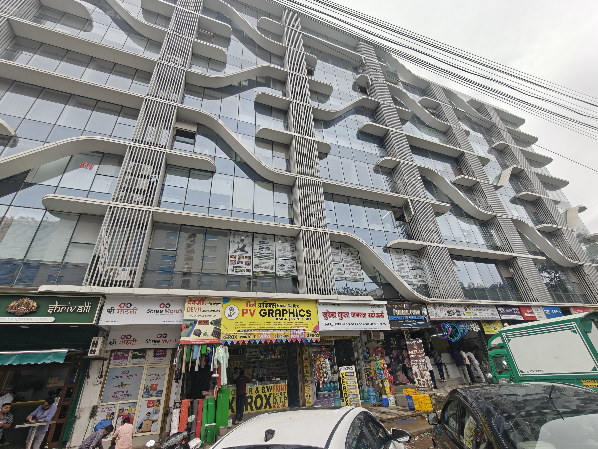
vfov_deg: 81.7
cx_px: 299
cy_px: 224
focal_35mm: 15
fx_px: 259
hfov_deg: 98.2
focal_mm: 2.3
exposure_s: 1/200
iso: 100
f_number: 2
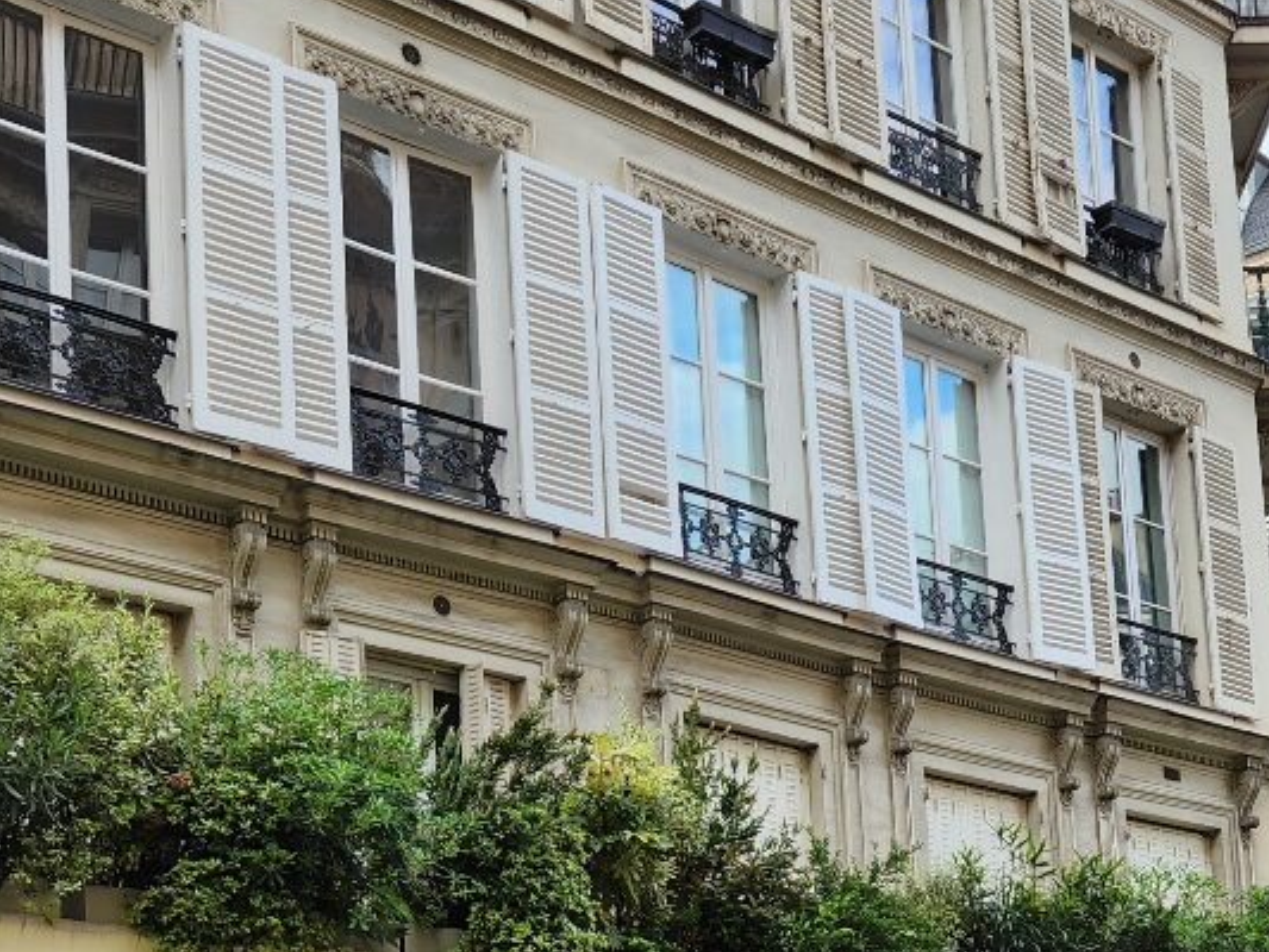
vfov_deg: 20.6
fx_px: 2530
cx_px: 912
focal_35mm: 69
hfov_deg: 27.9
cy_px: 976
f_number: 1.8
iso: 25
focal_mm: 5.4
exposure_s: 1/182
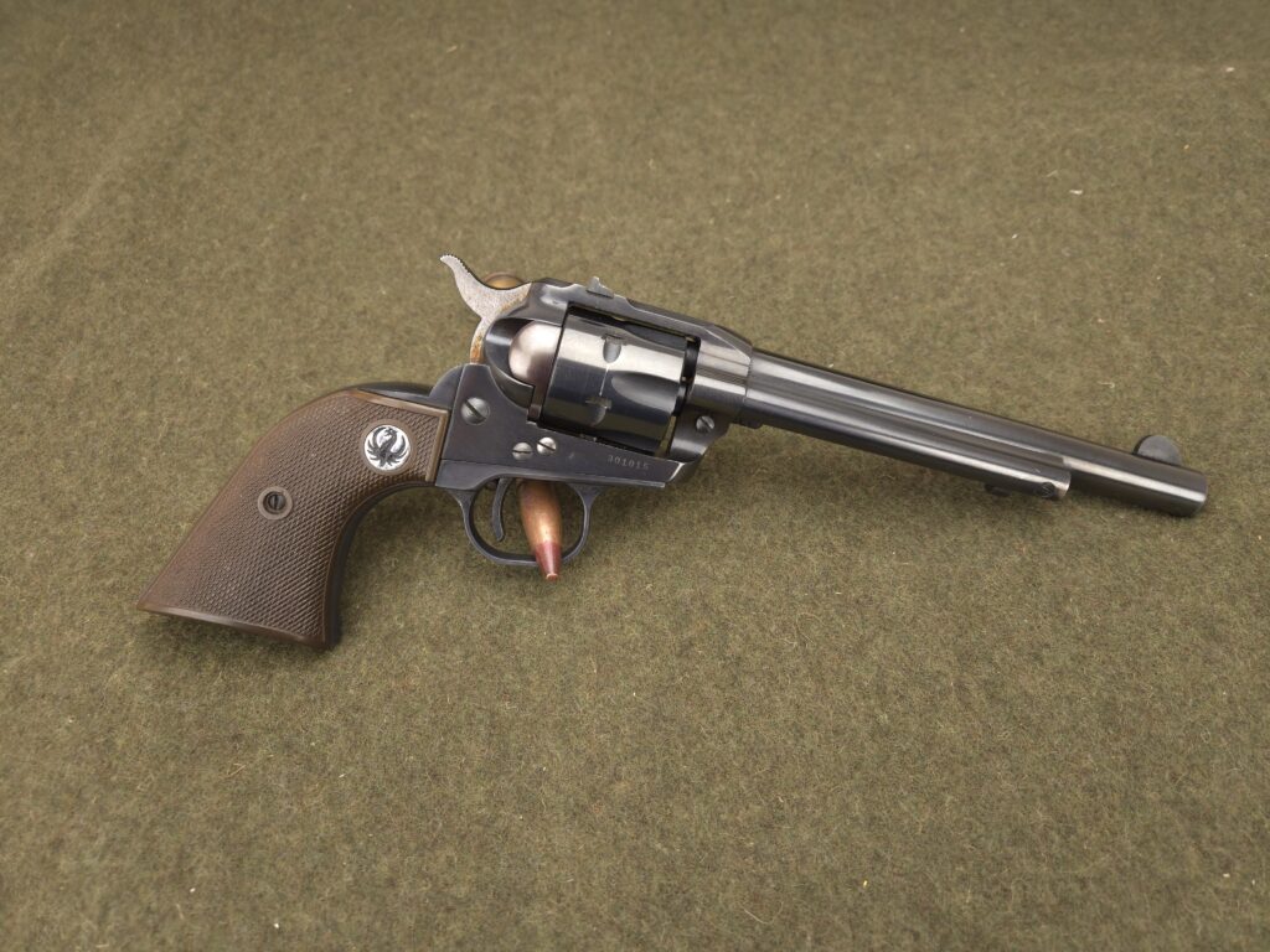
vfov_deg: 58.9
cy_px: 476
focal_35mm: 23
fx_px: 844
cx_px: 635
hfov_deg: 73.9
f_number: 1.8
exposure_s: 1/90
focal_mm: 5.4
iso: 125
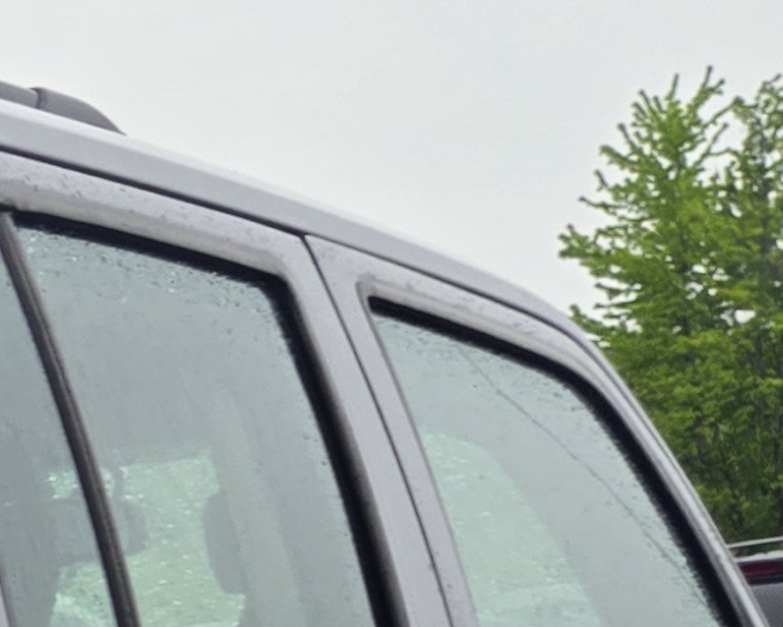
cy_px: 1408
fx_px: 3152
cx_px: -951
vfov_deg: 10.1
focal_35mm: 136
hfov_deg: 12.0
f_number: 1.8
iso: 25
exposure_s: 1/200
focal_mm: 5.4
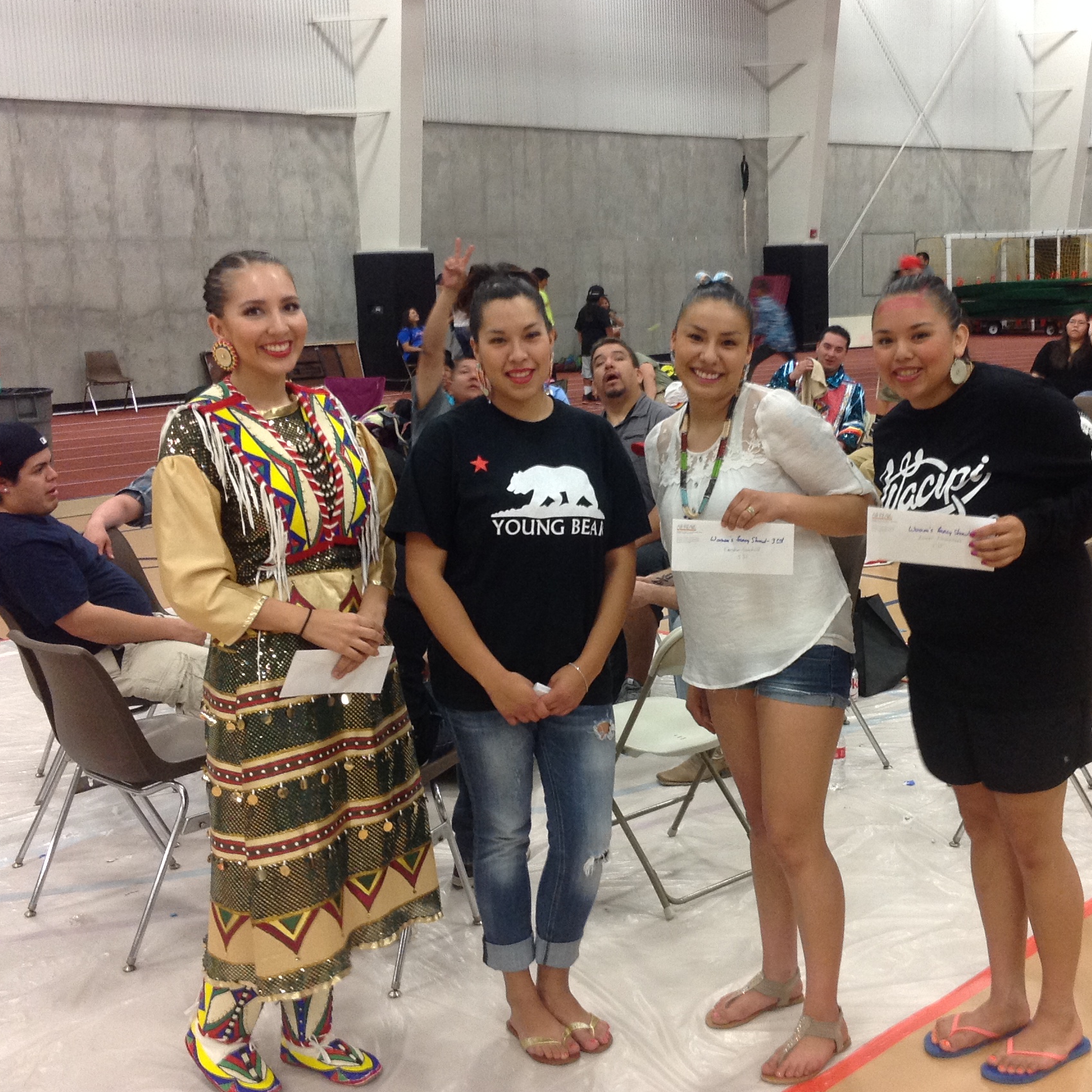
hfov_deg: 35.9
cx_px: 667
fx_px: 1677
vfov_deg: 36.0
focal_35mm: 47
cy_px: 512
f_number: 2.4
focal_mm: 4.28
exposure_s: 1/15
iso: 125
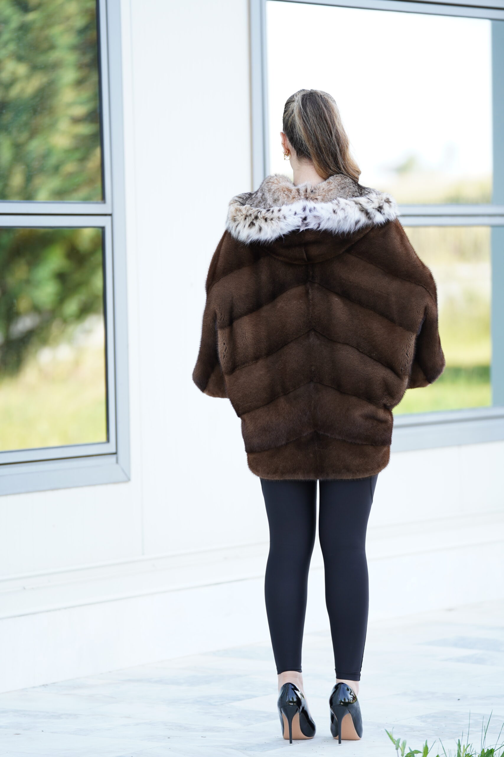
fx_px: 3191
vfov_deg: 13.5
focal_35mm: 152
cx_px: 252
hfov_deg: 9.0
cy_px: 378
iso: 200
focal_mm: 152
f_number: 2.8
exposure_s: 1/250
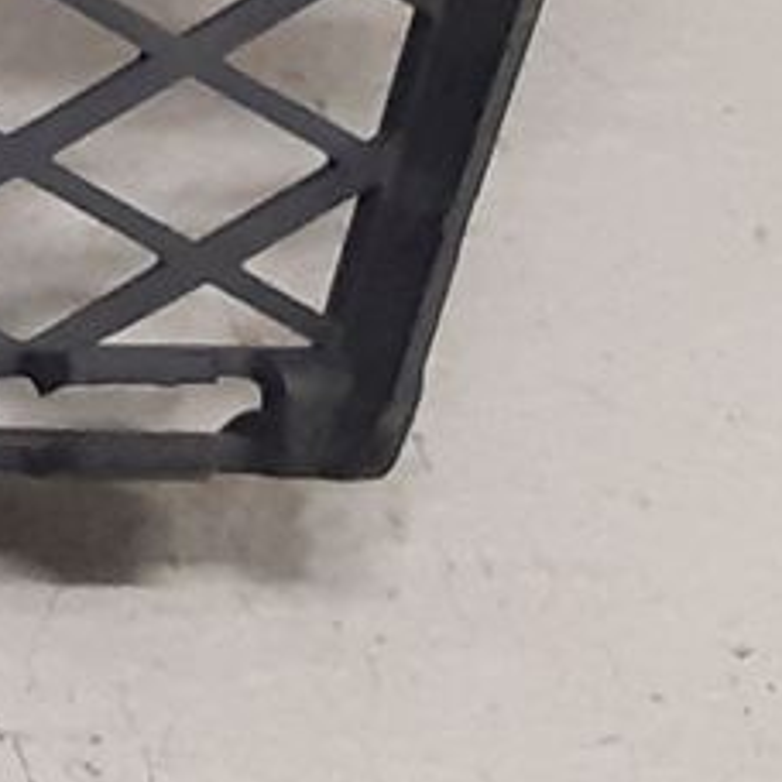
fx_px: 5265
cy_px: -861
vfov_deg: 8.0
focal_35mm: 206
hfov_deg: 6.9
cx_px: -2164
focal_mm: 3.93
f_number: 1.7
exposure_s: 1/50
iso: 160
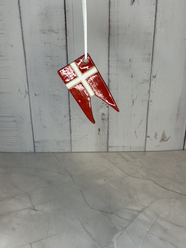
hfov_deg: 30.3
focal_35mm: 48
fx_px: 344
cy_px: 124
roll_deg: -0.1
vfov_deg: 39.7
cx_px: 93
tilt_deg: -23.4
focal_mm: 6.76
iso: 80
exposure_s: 1/119
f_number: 1.78
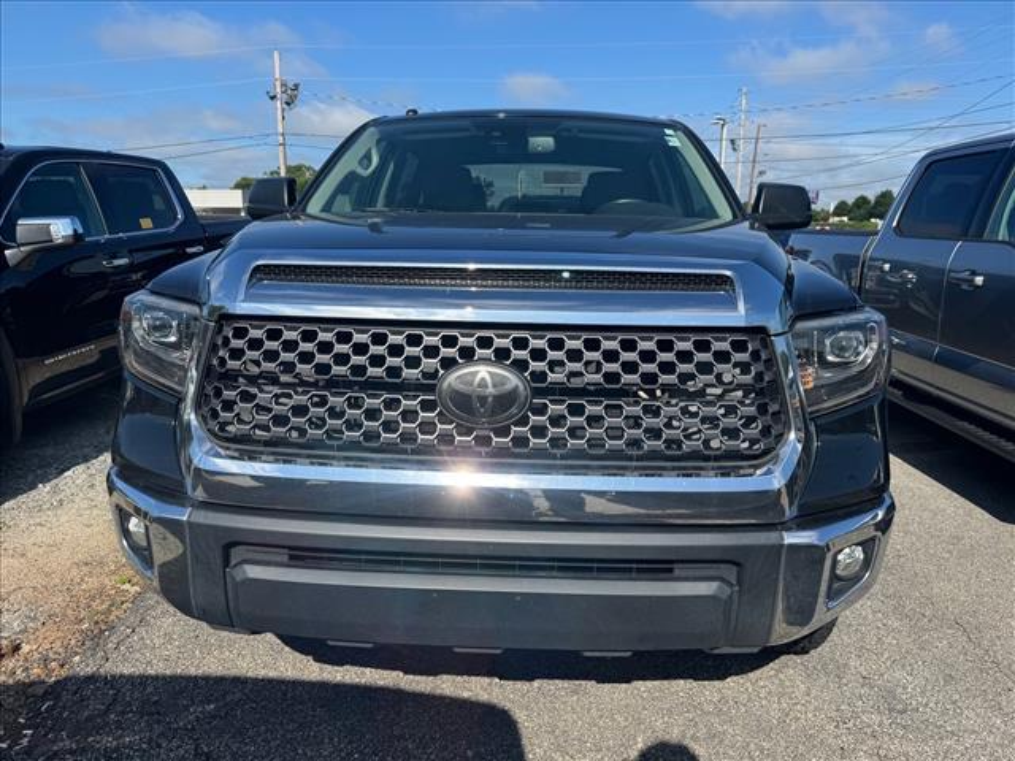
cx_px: 508
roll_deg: -1.5
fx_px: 704
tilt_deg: -9.2
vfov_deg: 56.8
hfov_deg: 71.6
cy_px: 380
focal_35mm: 24
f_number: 1.78
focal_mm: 6.76
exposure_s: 1/3802
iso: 80
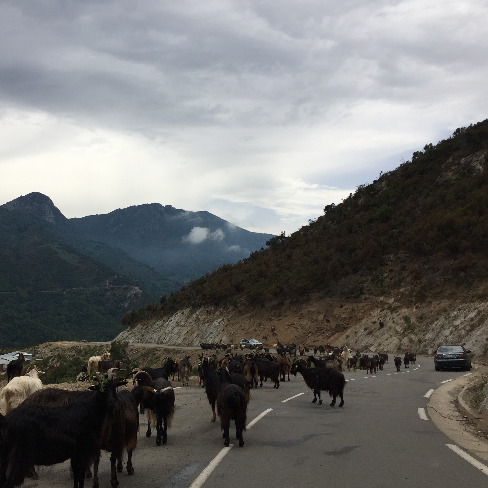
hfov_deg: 46.7
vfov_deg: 47.2
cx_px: 174
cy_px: 241
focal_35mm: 35
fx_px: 558
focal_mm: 4.15
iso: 32
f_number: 2.2
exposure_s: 1/2083
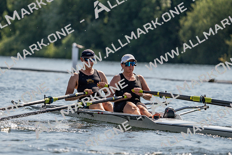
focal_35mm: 312
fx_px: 2011
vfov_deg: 4.4
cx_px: 116
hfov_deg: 6.6
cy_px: 78
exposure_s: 1/1600
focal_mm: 312
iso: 160
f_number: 6.3
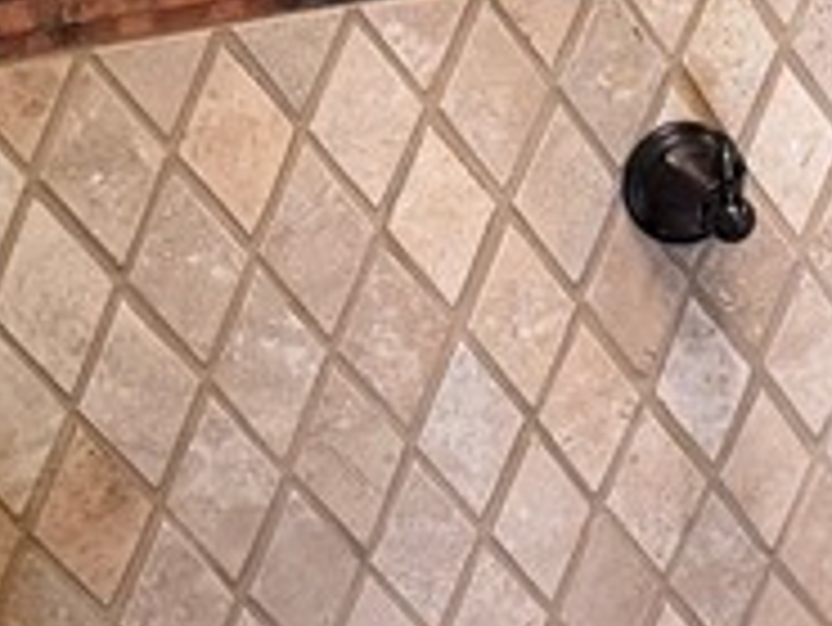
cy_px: 306
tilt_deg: -21.1
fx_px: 3199
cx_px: 1093
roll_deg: +2.6
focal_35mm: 133
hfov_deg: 14.2
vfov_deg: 11.2
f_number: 1.78
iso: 320
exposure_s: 1/60
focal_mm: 6.76
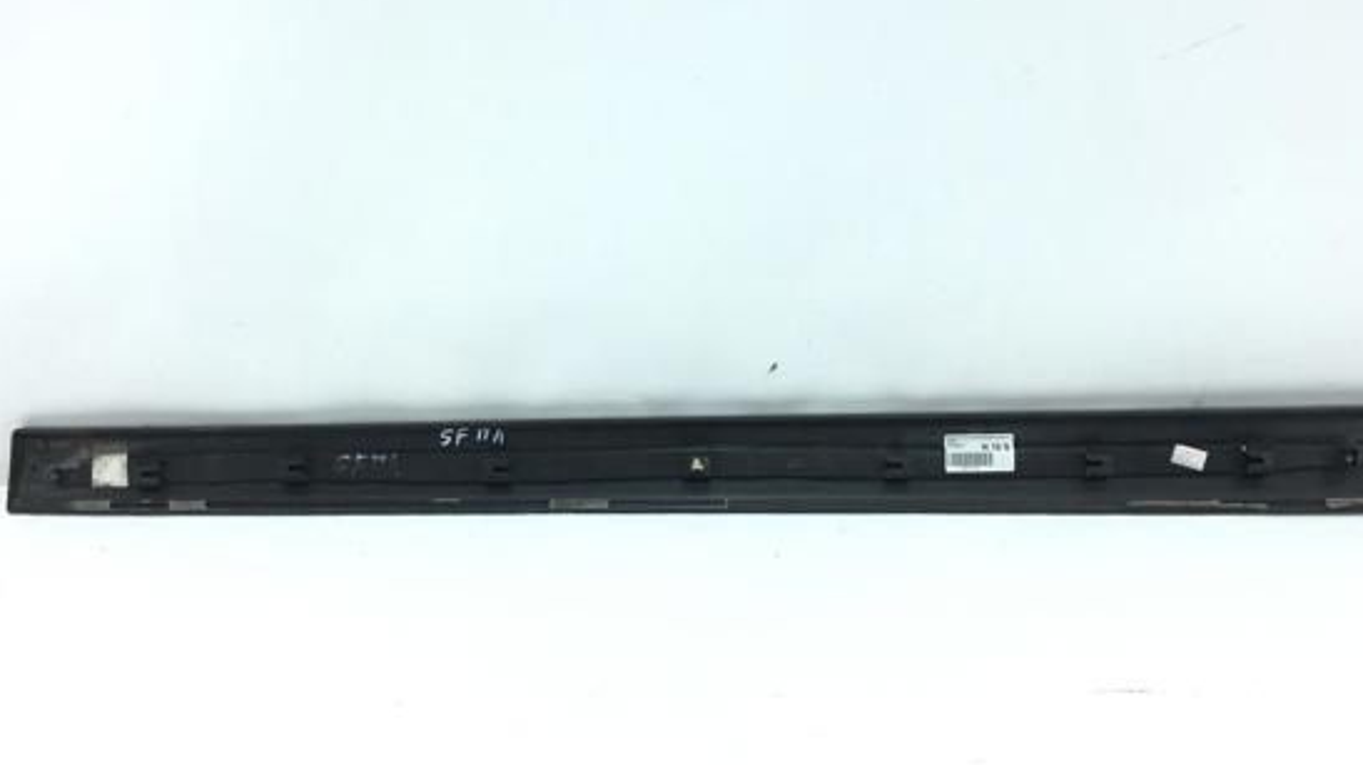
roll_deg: -0.4
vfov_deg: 31.8
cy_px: 299
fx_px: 1337
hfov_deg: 54.0
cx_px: 708
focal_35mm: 37
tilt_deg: -30.4
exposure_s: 1/260
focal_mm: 4.15
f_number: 2.2
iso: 25
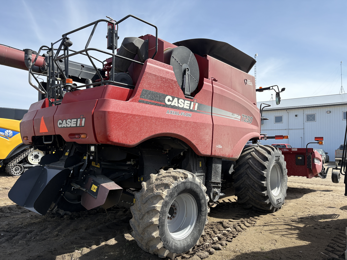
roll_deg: -0.2
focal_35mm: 26
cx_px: 174
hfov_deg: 67.3
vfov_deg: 53.1
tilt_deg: +4.2
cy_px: 130
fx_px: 261
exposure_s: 1/2141
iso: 50
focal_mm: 5.96
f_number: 1.6
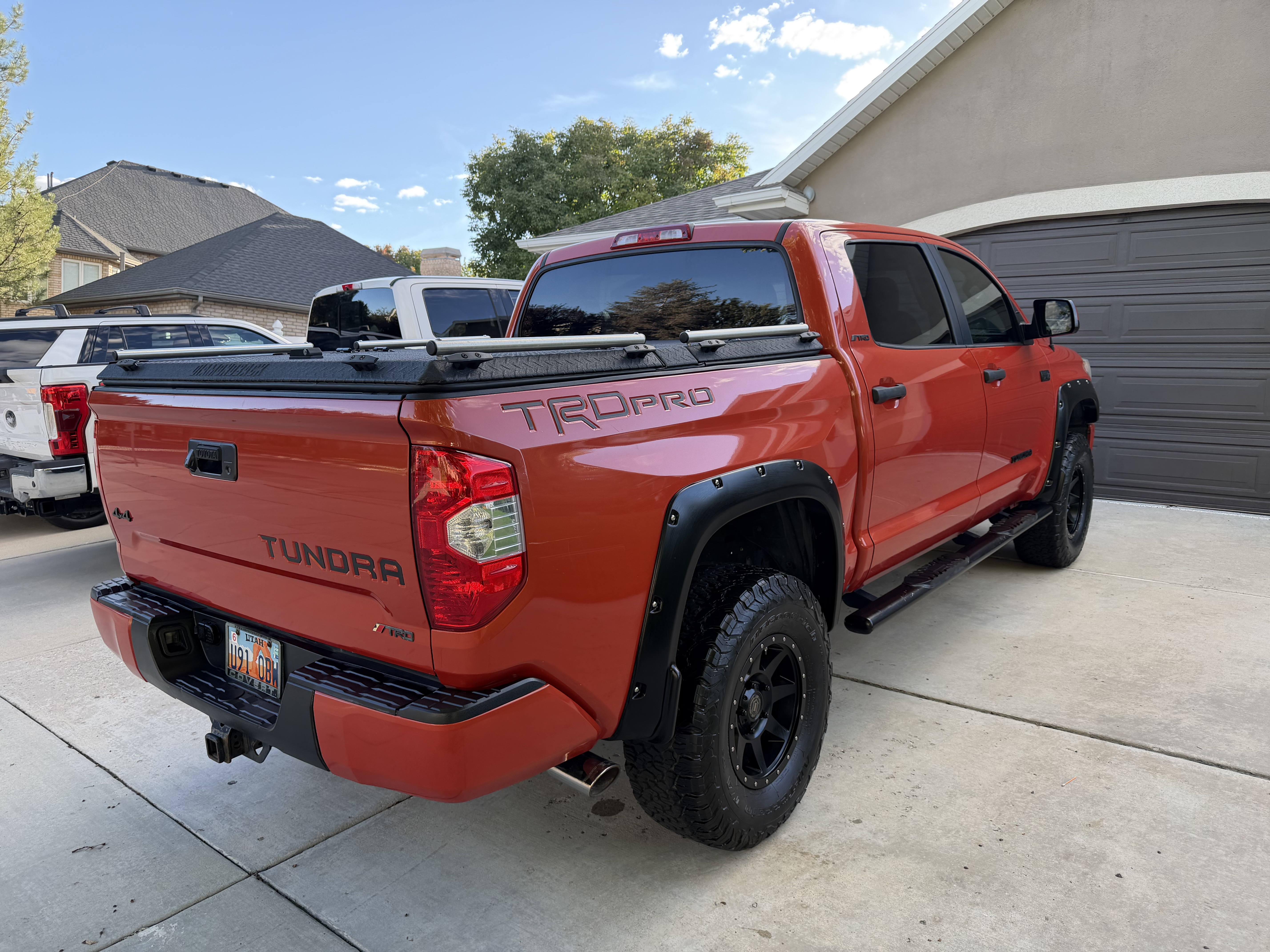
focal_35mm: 24
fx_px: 881
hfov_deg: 71.6
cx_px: 635
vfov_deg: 56.8
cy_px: 476
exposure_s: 1/301
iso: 80
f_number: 1.78
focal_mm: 6.76
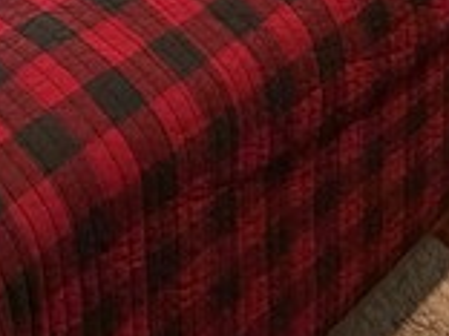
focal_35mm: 92
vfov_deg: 12.8
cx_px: -43
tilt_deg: -14.3
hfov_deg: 20.3
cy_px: -437
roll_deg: +0.0
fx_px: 1193
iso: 320
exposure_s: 1/120
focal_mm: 2.22
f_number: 2.2
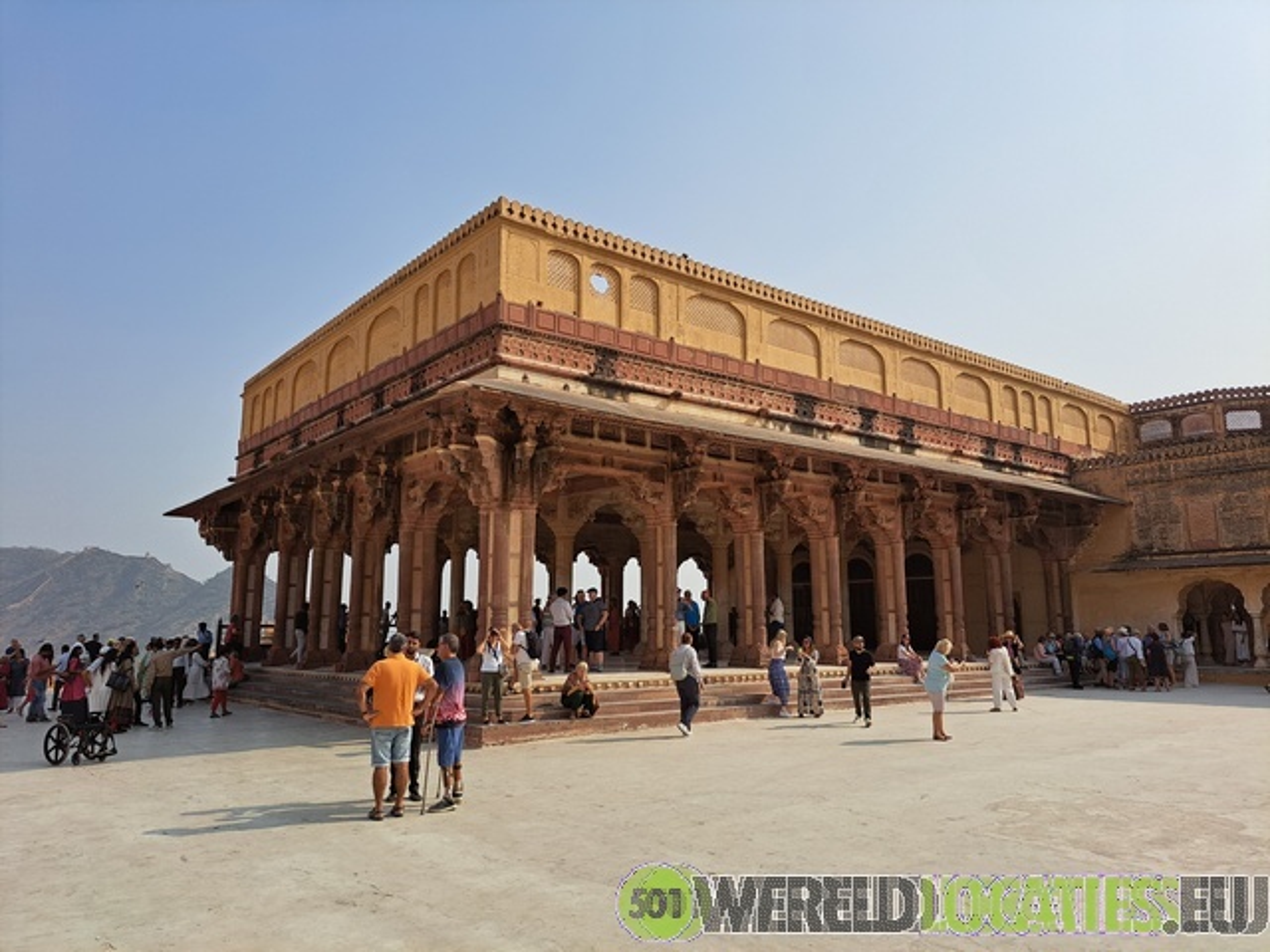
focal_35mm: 24
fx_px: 881
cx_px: 635
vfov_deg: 56.8
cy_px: 476
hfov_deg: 71.6
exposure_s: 1/2809
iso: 50
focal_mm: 5.23
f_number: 1.8
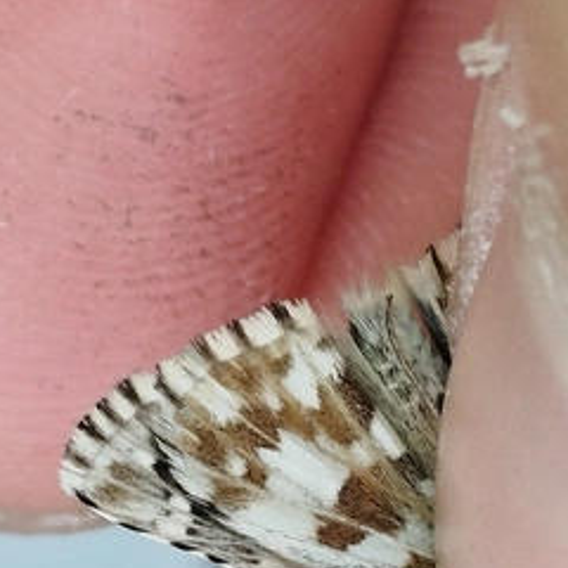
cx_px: 360
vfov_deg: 20.4
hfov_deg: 20.4
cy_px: 336
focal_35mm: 85
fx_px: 1578
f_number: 1.7
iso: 80
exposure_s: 1/100
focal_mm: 5.31
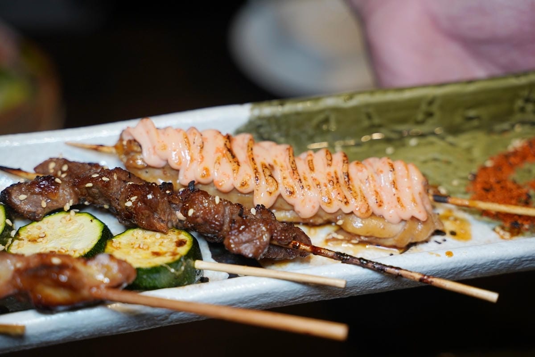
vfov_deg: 18.2
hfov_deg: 27.0
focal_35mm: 75
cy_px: 178
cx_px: 268
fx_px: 1114
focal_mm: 75
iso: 400
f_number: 4
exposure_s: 1/80
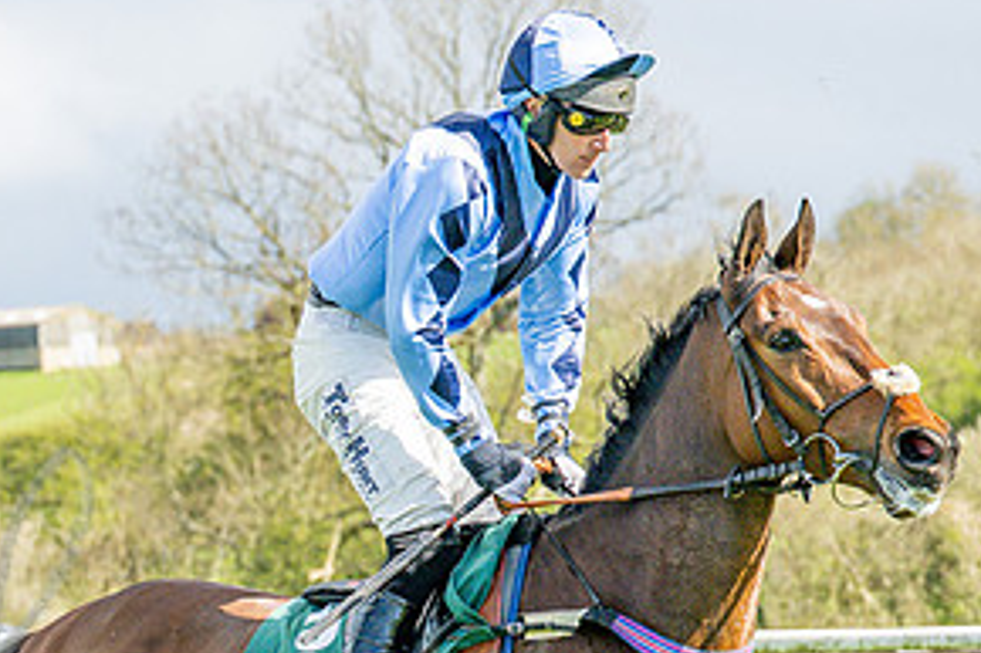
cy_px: 683
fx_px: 6672
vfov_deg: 5.6
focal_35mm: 245
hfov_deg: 8.4
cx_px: 474
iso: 200
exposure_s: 1/2500
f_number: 4
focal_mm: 70
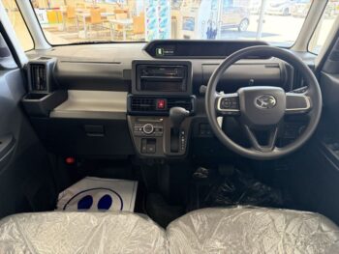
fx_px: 255
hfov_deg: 67.3
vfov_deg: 53.1
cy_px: 127
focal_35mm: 26
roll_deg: +0.2
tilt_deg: -27.6
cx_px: 170
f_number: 1.6
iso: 400
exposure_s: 1/60
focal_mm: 5.96
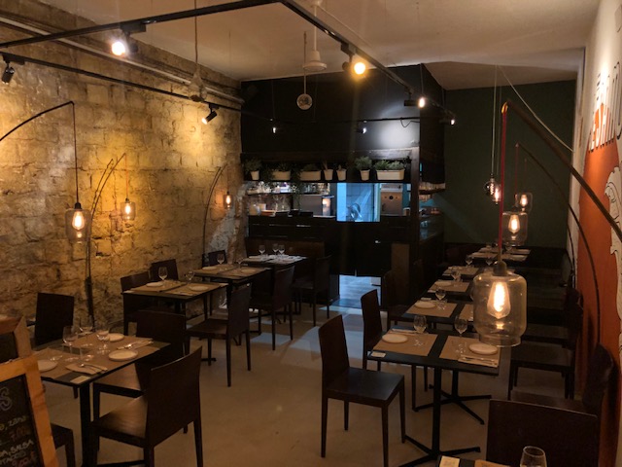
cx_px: 311
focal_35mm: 28
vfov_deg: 49.7
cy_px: 234
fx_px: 503
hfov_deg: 63.4
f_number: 1.8
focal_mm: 4
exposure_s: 1/20
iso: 640
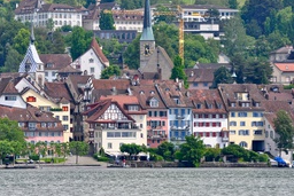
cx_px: 84
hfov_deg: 6.6
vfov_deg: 4.4
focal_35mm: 311
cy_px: 92
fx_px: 2540
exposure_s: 1/320
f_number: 10
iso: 200
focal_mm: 125
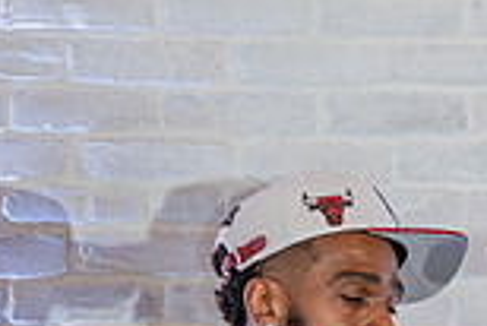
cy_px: 505
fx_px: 3575
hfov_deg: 7.7
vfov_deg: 5.2
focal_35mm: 264
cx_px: 576
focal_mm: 70
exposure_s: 1/125
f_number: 2.8
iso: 1600
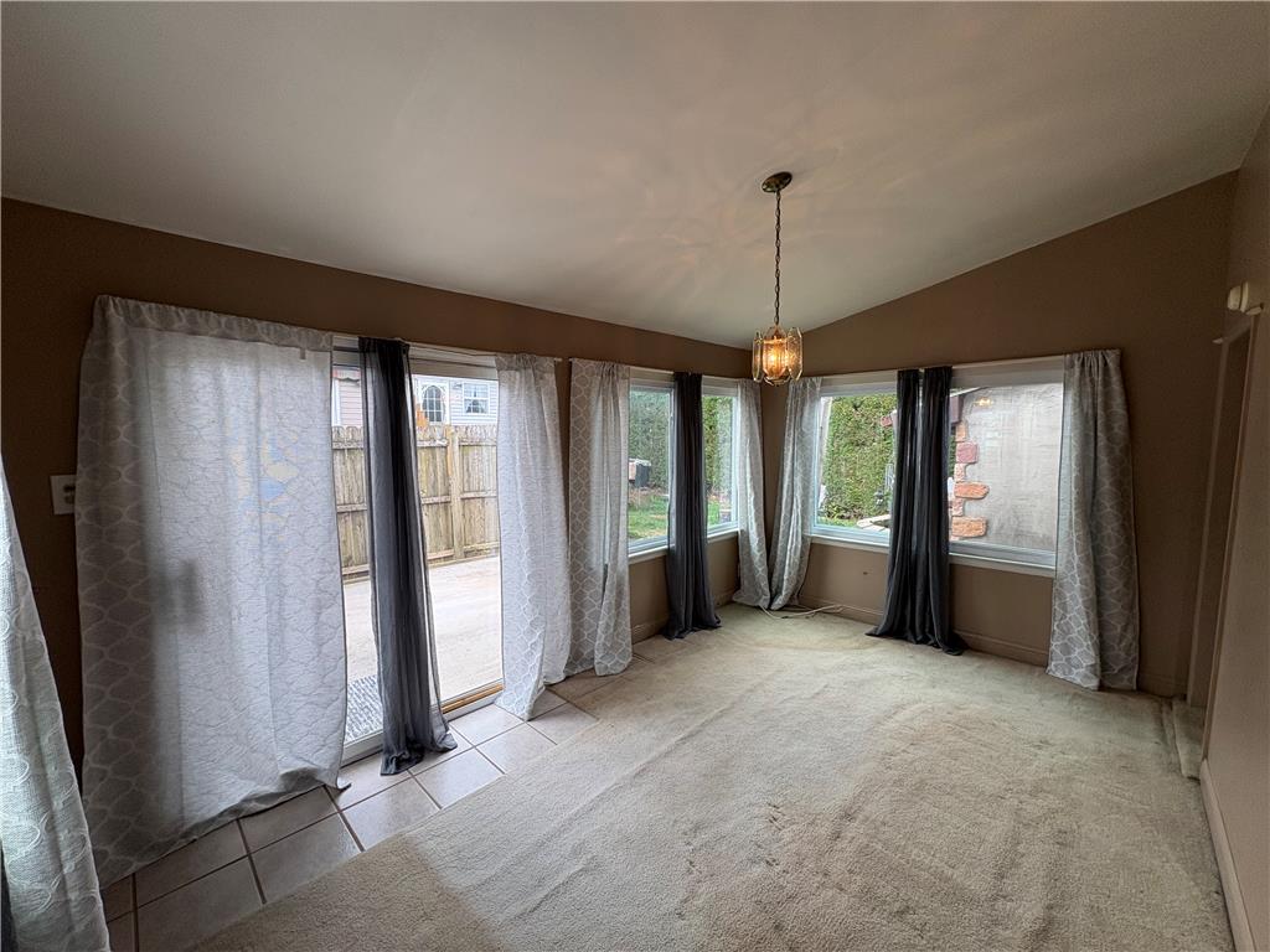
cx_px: 635
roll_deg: +0.5
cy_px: 476
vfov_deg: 85.7
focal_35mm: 14
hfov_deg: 102.1
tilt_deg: -4.1
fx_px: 514
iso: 80
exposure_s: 1/120
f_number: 2.2
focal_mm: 2.22
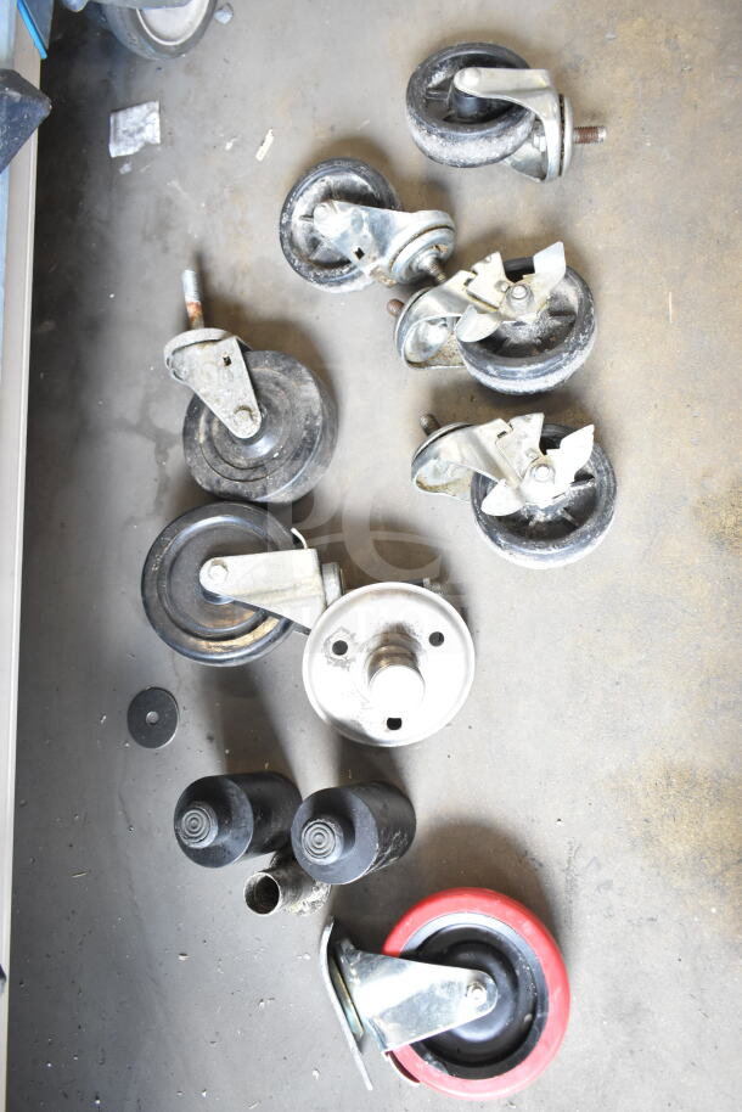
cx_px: 371
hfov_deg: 43.6
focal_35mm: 30
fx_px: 927
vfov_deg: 61.9
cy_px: 556
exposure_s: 1/80
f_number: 4.5
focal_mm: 20
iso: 1600
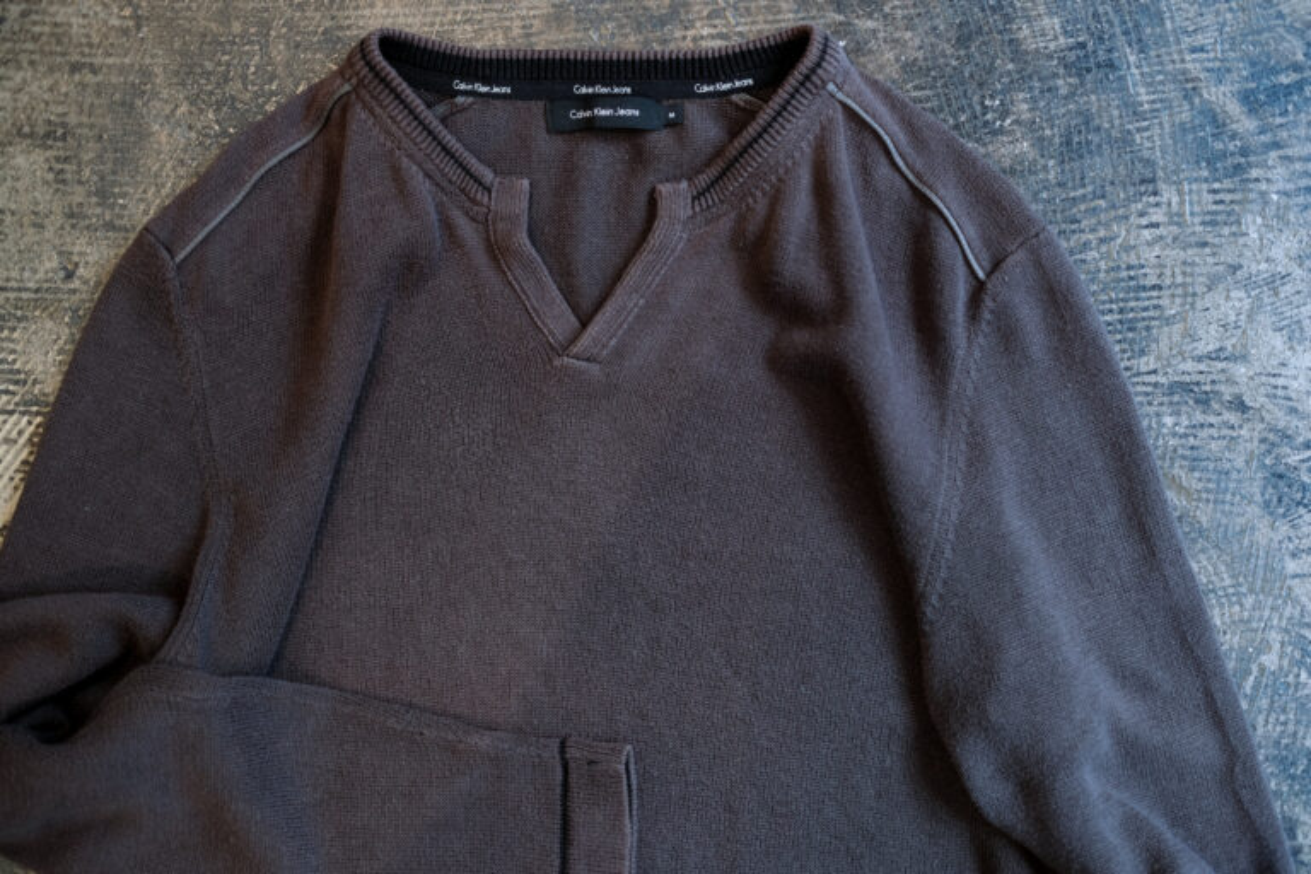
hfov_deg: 37.5
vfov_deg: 25.5
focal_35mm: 53
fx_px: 1930
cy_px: 437
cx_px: 656
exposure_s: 1/52
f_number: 2
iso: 250
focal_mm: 35
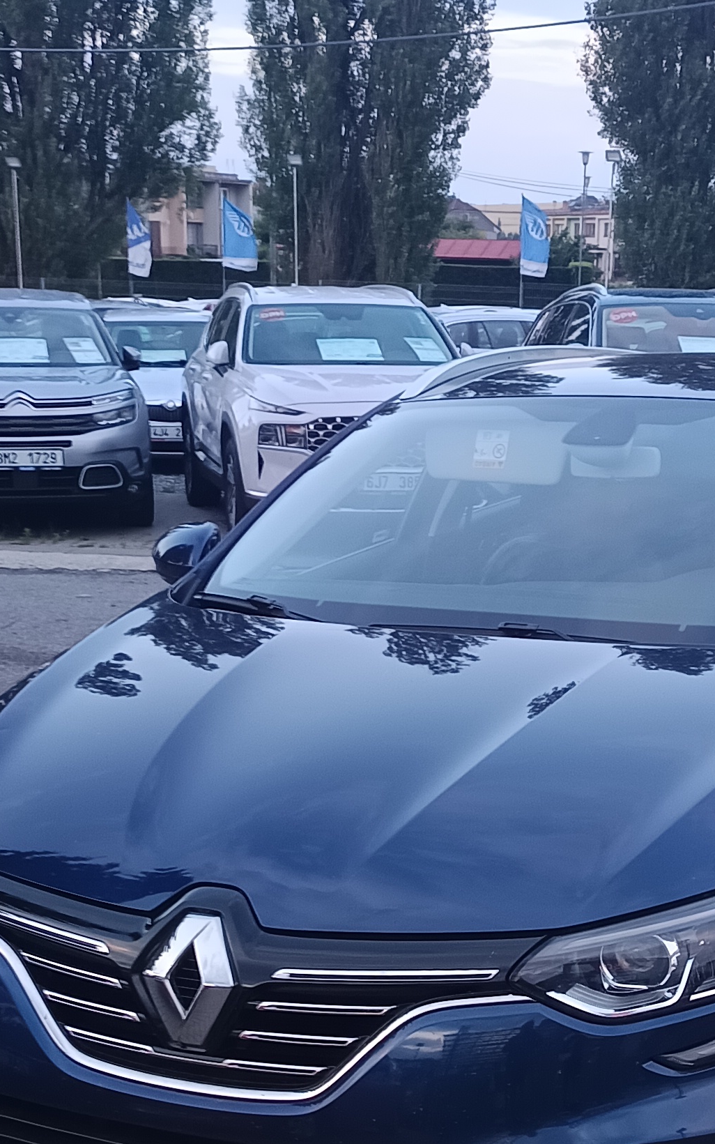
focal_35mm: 62
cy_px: 1023
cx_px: 513
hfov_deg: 20.8
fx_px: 1933
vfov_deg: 31.5
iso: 401
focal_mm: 5.31
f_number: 1.7
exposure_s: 1/50
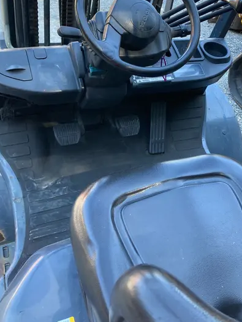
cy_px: 105
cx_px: 149
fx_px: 363
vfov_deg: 47.0
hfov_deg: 36.7
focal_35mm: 39
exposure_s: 1/121
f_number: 1.8
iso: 40
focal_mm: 3.99
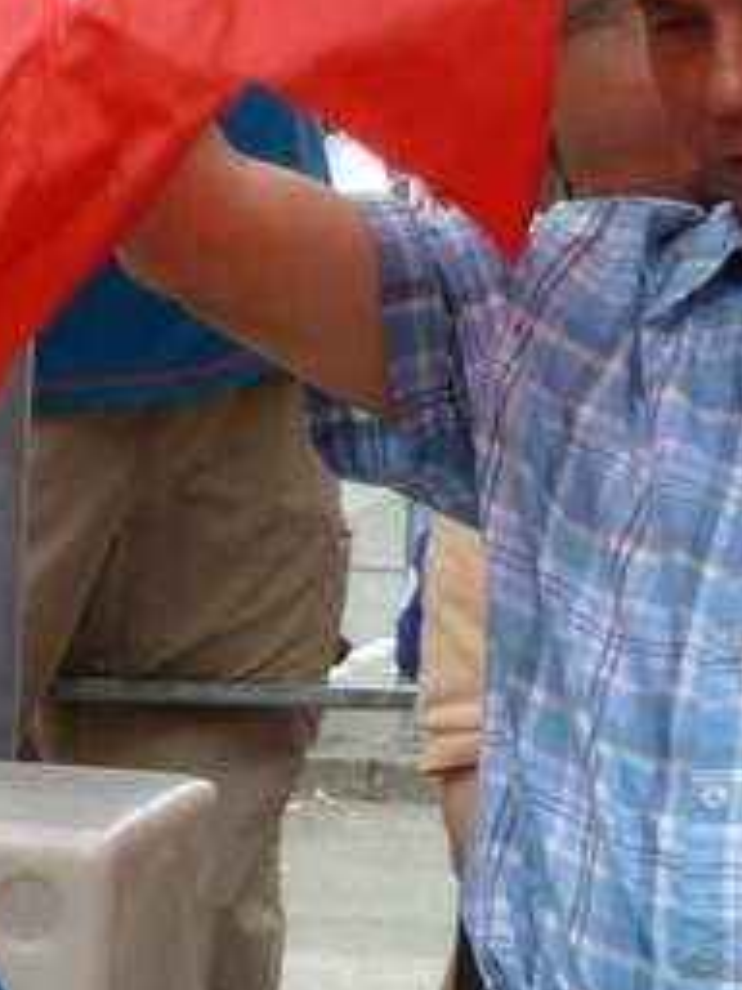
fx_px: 6431
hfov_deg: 6.4
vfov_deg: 8.6
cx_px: -908
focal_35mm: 225
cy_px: 1408
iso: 80
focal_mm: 7.9
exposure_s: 1/100
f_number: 4
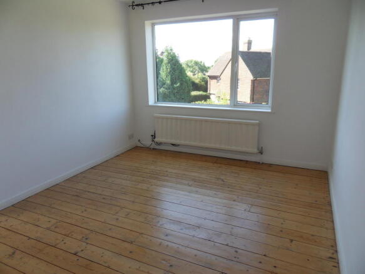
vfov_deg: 56.8
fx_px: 253
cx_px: 182
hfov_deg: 71.6
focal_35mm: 24
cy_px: 137
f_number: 3.3
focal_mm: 4.2
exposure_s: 1/125
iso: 80
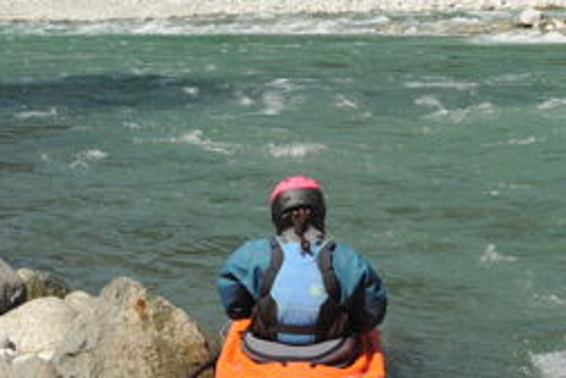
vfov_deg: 12.3
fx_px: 1745
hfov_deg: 18.2
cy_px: 40
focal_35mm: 111
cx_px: 499
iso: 400
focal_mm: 35
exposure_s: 1/400
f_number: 13
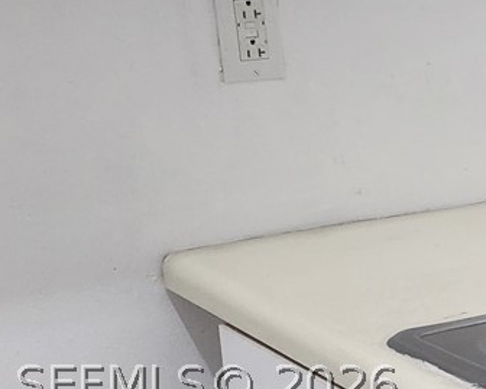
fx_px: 1540
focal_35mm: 107
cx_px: 840
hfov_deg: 15.7
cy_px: 383
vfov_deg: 14.2
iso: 500
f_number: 1.8
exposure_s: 1/120
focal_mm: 6.4
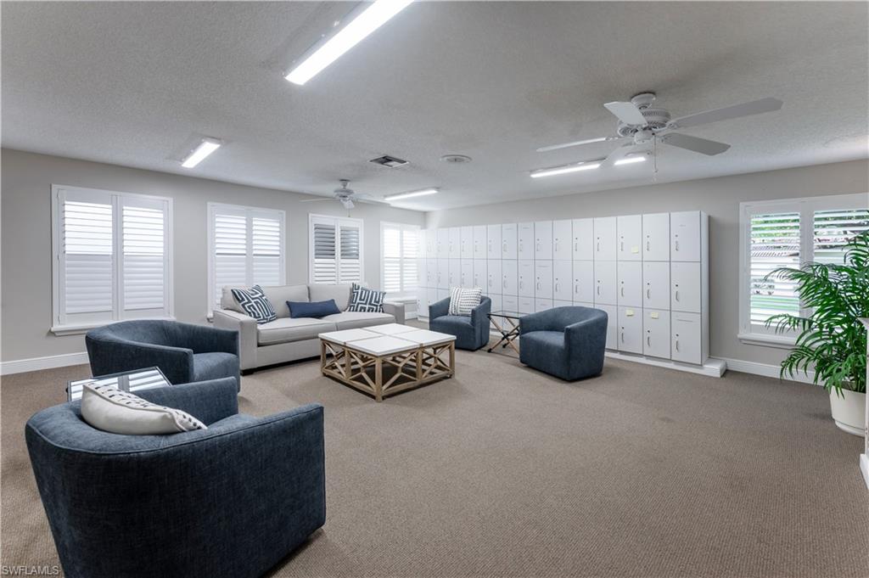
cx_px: 434
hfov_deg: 104.3
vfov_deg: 81.1
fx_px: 338
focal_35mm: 14
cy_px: 289
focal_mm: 14
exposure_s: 1/30
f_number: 8
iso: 200
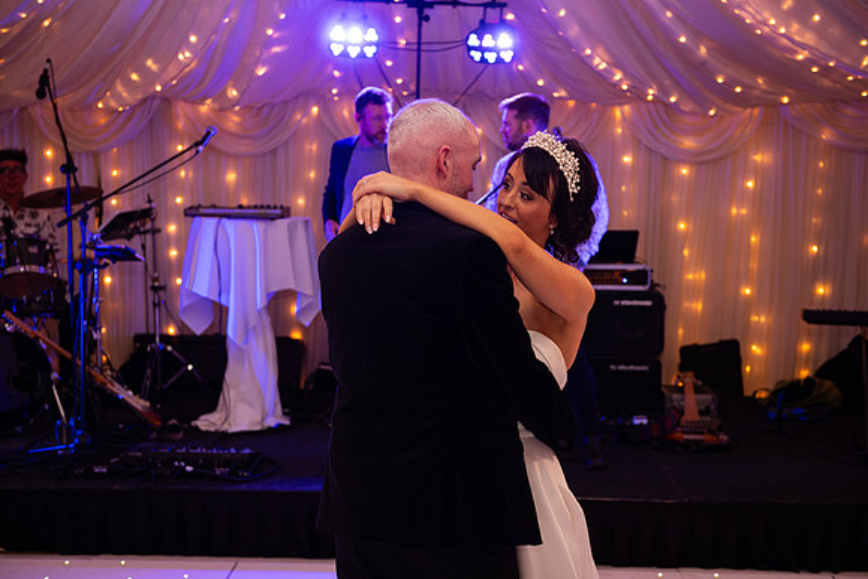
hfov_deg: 38.2
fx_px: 1254
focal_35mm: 52
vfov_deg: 26.0
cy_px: 290
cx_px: 434
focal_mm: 52
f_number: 3.5
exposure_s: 1/160
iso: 1000
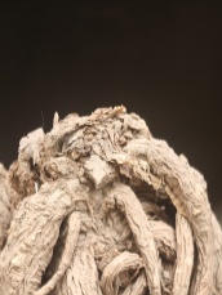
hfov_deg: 13.8
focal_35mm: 107
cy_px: 685
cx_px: 72
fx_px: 914
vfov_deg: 13.8
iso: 59
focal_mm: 6.45
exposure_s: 1/100
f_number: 1.68
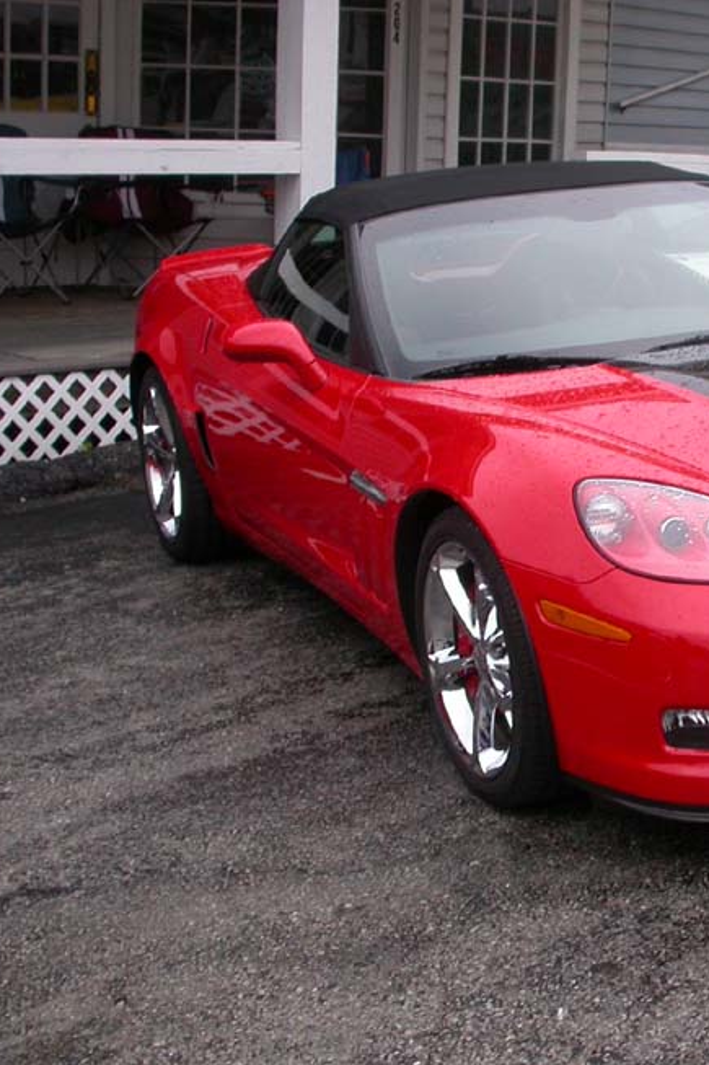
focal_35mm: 62
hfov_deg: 21.2
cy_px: 494
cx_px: 704
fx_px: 1832
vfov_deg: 32.4
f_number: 5.3
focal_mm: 7.85
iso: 100
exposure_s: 1/198
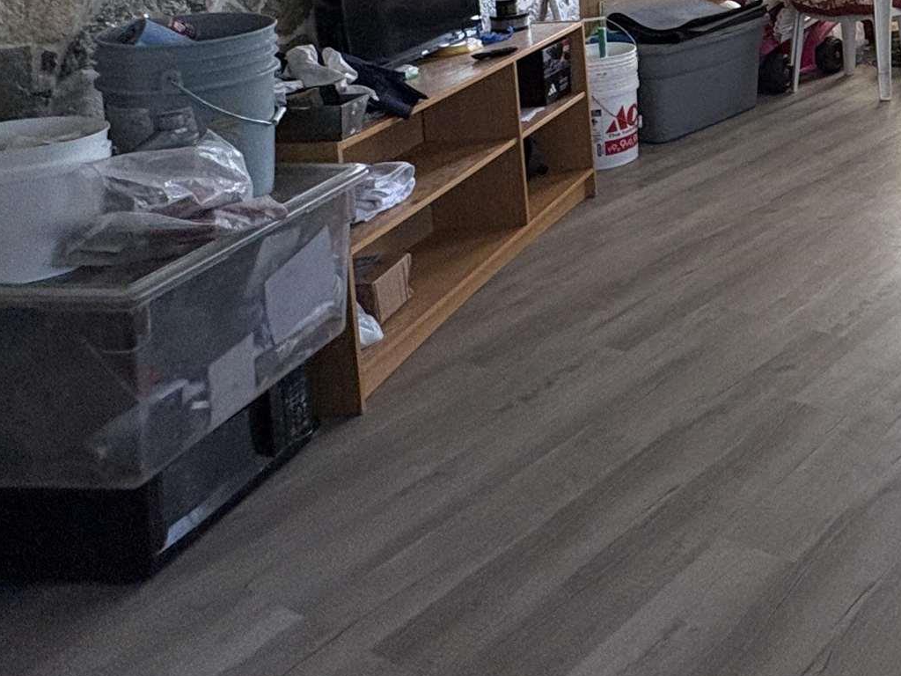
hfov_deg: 36.1
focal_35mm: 42
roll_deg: +0.4
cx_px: 1051
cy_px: -100
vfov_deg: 30.1
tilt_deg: -5.2
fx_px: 1093
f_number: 2.2
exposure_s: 1/92
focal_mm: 2.22
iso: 250
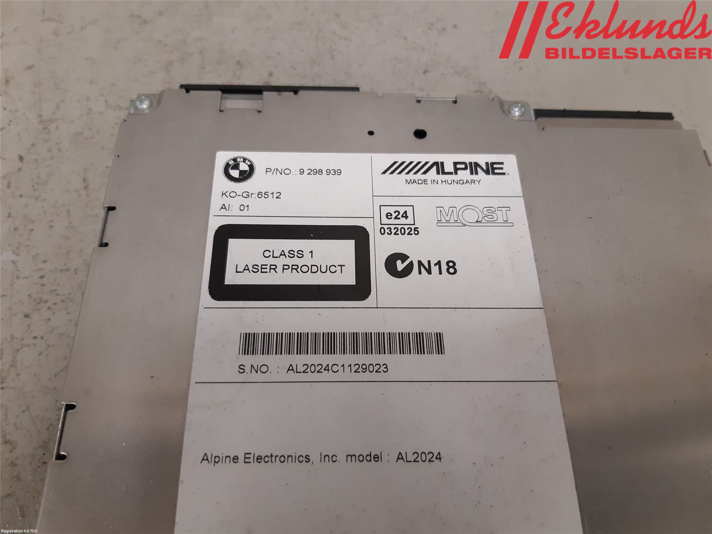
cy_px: 267
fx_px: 535
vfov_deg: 53.1
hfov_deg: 67.3
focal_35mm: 26
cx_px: 356
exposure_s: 1/50
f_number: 1.7
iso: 125
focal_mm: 3.93
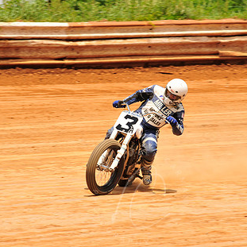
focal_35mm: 317
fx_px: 2559
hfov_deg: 5.5
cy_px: 124
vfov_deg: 5.5
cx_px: 140
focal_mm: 200
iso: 200
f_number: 9
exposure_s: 1/400
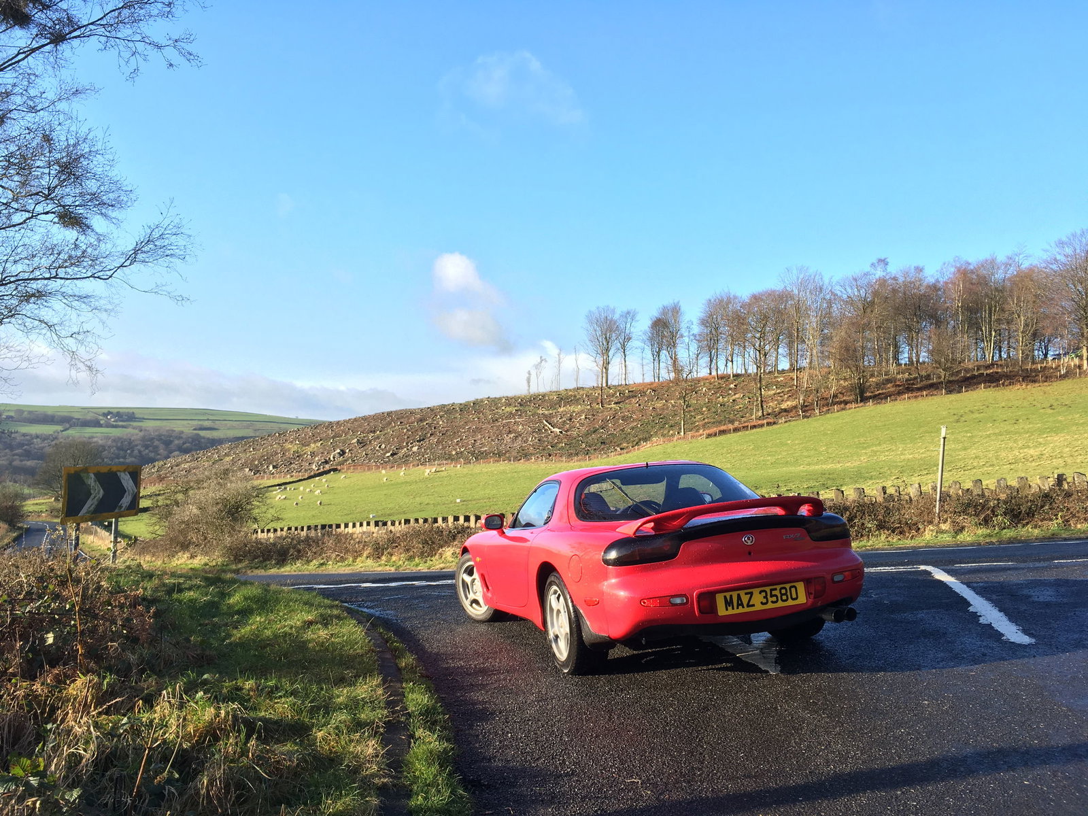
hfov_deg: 61.7
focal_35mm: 29
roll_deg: -2.4
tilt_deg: +1.1
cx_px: 544
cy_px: 408
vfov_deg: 48.2
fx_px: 911
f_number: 2.2
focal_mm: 4.15
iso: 25
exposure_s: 1/353
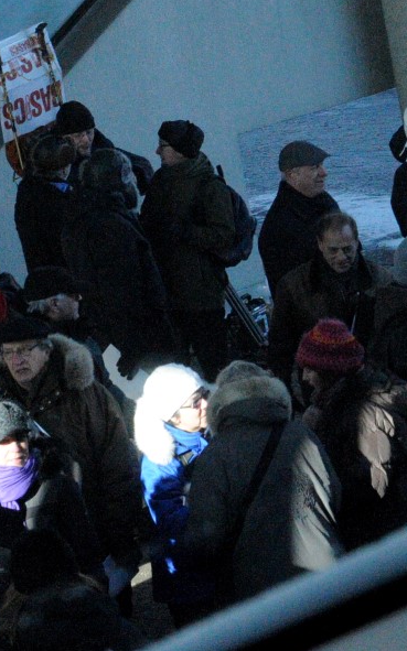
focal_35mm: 210
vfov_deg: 10.0
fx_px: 3730
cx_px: -71
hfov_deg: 6.2
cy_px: 110
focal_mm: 50
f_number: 10
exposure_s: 1/400
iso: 3200
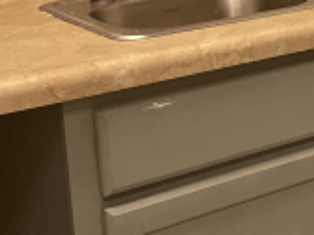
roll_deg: +0.9
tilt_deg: -8.5
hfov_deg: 15.4
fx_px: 952
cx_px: 607
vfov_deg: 13.6
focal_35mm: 105
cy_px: -69
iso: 125
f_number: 1.6
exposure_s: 1/120
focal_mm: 5.1
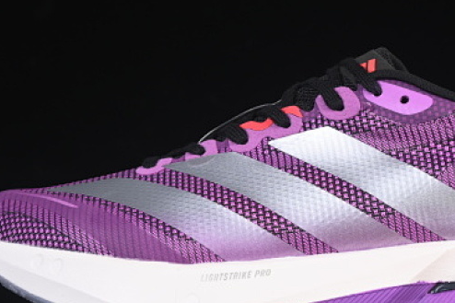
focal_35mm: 164
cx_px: 324
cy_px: 143
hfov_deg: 12.5
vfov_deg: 8.4
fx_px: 2072
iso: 160
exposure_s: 1/60
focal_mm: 50
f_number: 7.1
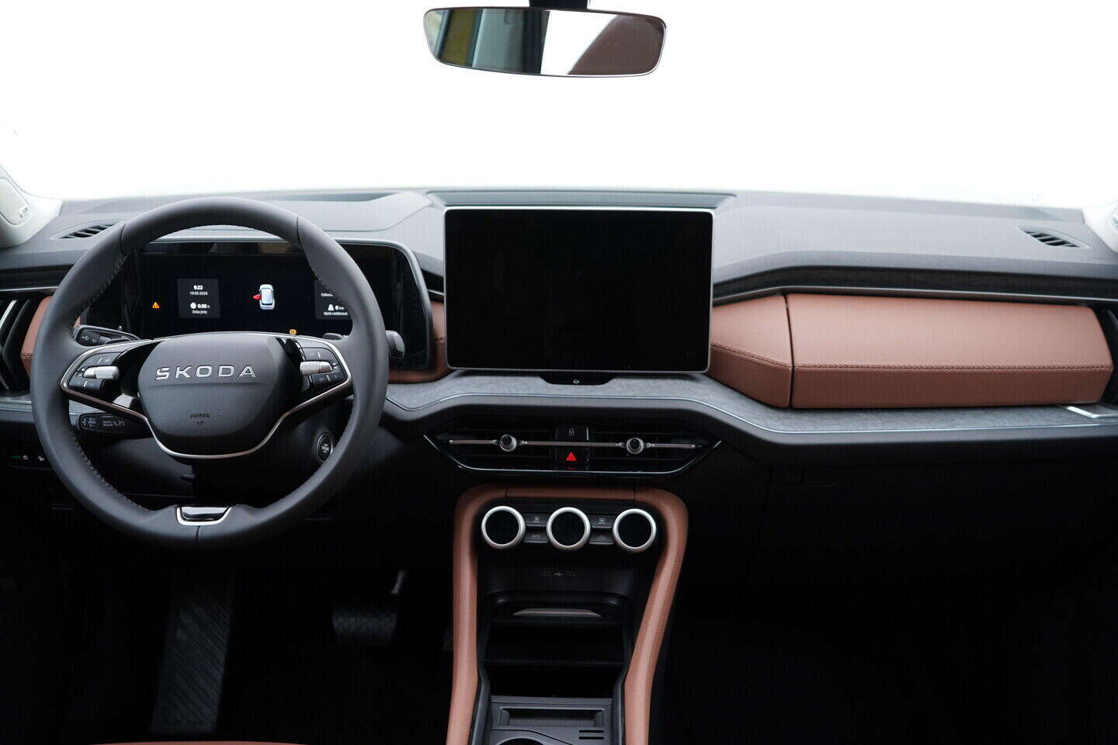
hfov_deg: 53.1
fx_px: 1118
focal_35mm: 36
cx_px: 559
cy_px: 372
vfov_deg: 36.9
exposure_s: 1/40
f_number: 2.8
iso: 250
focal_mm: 24
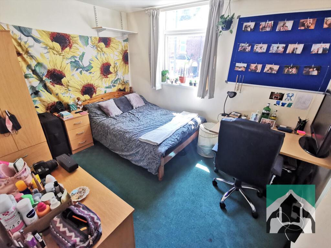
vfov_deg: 78.1
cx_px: 166
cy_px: 124
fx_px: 153
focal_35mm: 16
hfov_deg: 94.5
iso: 200
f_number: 2.2
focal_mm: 2.35
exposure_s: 1/50
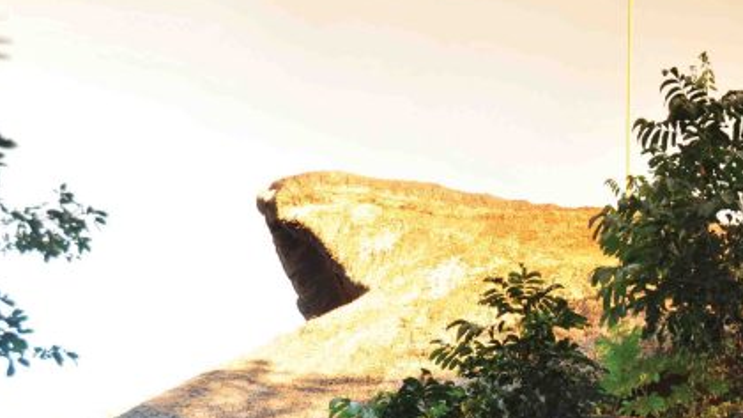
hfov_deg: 26.7
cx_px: 785
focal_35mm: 74
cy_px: 580
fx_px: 1458
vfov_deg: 15.3
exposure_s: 1/25
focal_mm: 29
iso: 200
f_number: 5.6
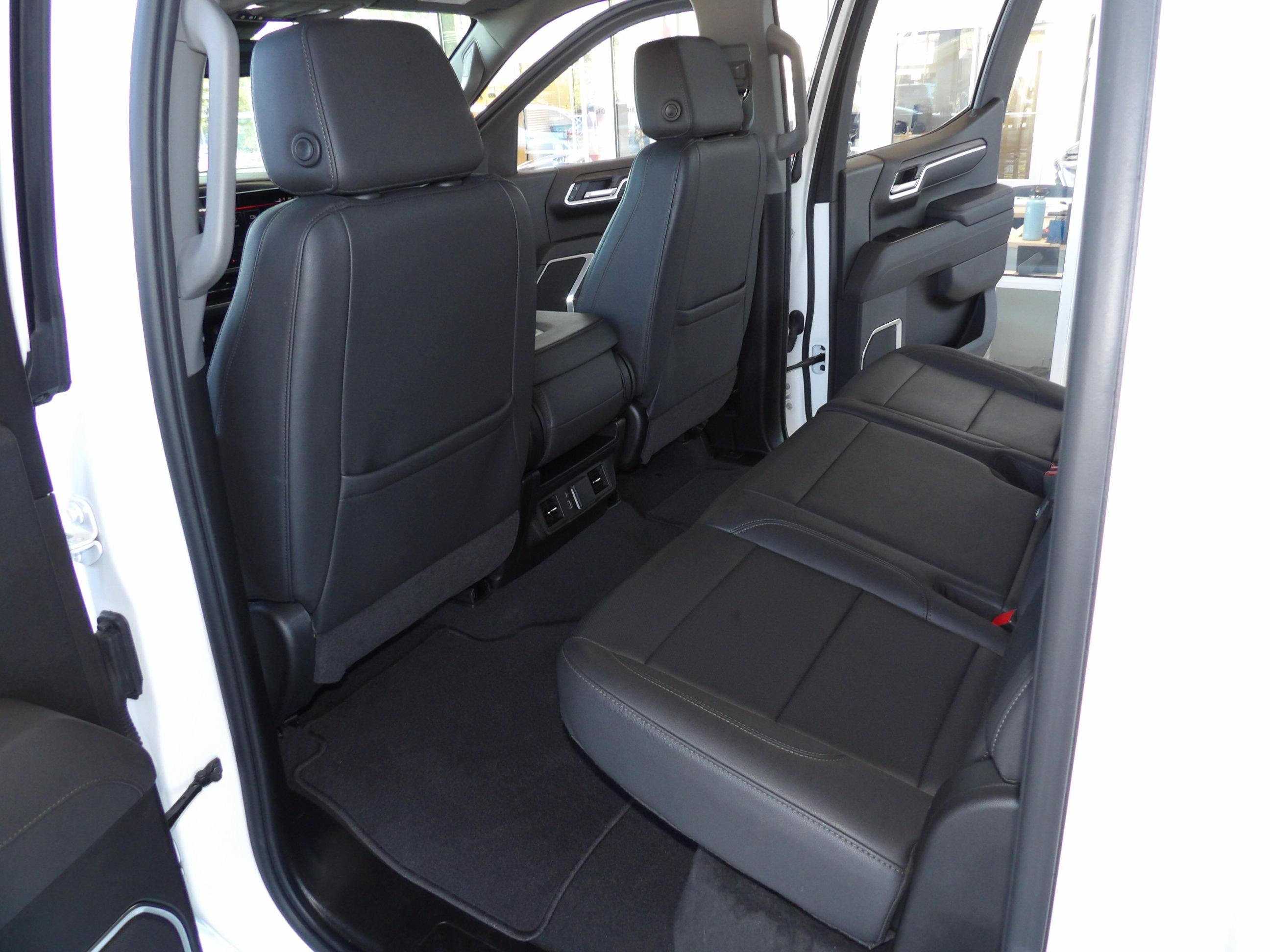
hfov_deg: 71.6
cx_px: 635
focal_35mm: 24
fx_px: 881
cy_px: 476
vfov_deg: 56.8
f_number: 3.2
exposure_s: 1/33
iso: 200
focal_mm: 4.3
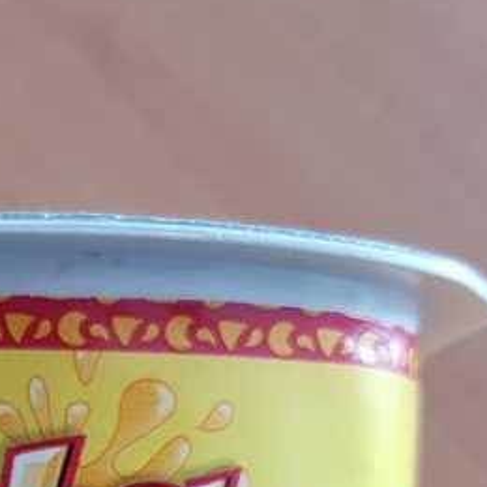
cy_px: 568
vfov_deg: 26.2
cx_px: 49
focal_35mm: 59
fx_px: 939
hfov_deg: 28.0
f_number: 1.7
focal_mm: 4.2
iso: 80
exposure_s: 1/50
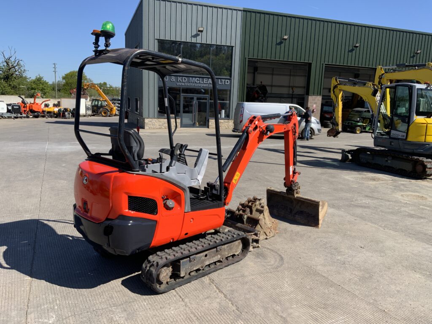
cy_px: 162
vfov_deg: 48.2
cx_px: 216
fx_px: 362
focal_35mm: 29
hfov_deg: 61.7
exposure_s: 1/1675
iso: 16
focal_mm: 3
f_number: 1.8
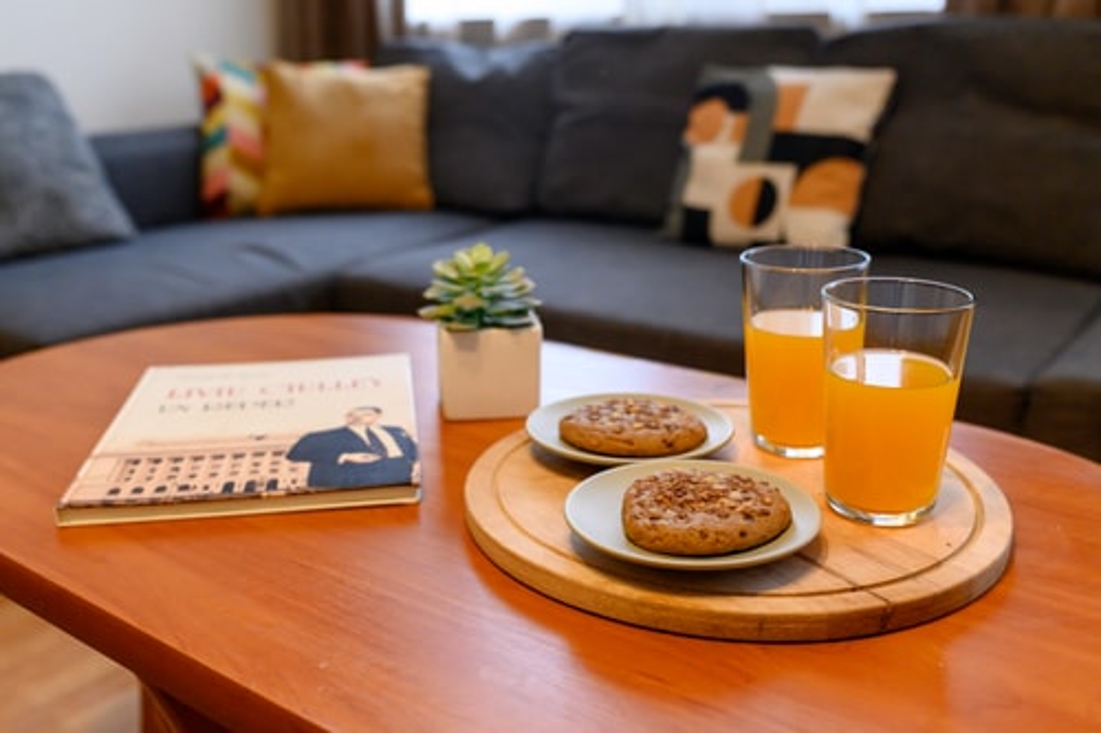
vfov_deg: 37.0
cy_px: 366
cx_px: 550
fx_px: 1096
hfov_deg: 53.4
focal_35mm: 36
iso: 3200
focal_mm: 35
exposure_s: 1/200
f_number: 4
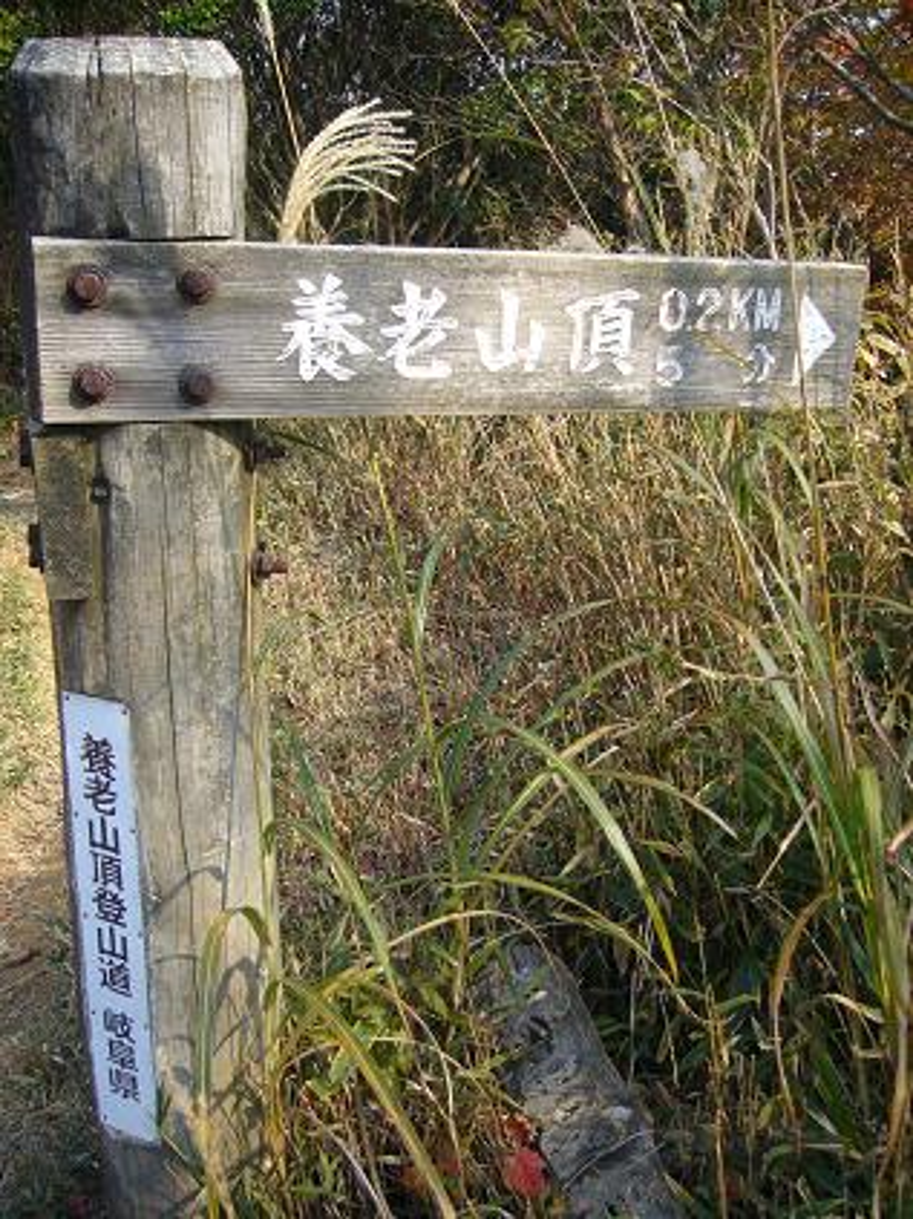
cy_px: 610
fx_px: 1231
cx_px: 456
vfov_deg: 52.6
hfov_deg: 40.7
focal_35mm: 35
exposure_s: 1/400
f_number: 2.8
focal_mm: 5.8
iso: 80
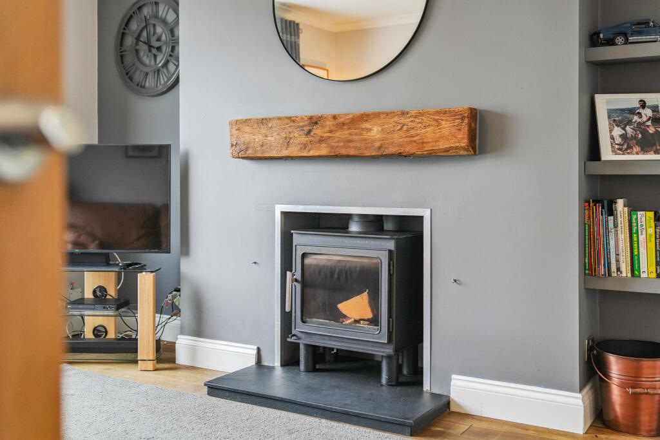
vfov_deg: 36.0
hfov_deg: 51.9
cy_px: 220
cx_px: 330
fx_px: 678
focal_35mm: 37
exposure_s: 1/200
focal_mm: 37
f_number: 2.8
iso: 640
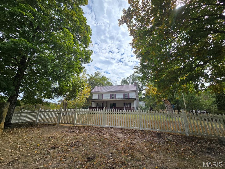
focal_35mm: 13
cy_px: 84
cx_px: 112
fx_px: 84
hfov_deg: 106.2
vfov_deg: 89.9
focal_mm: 2.2
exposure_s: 1/2180
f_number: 2.2
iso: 50
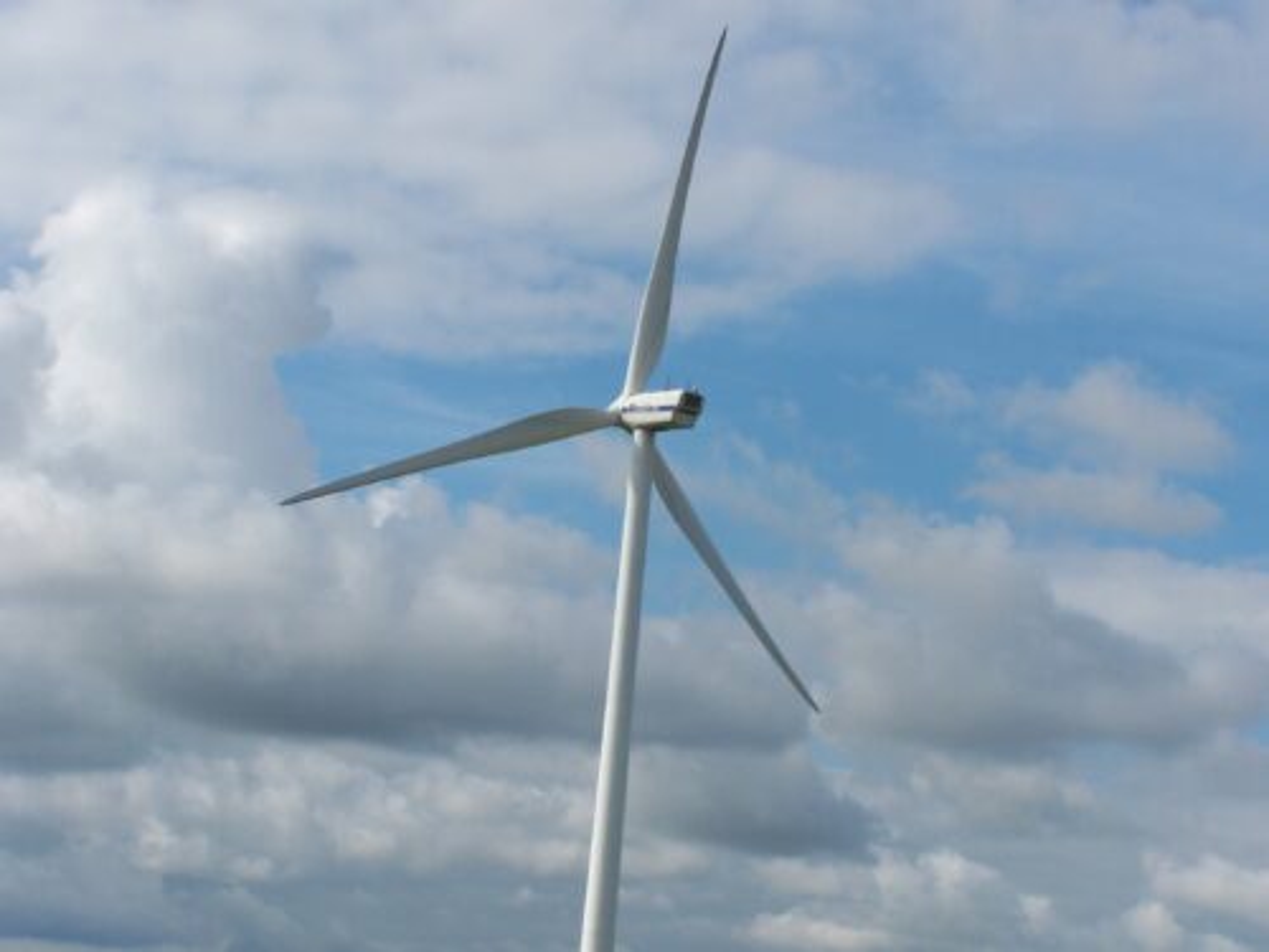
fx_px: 3006
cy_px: 476
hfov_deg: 23.8
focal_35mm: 82
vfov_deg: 18.0
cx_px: 634
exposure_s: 1/500
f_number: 6.3
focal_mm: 13.7
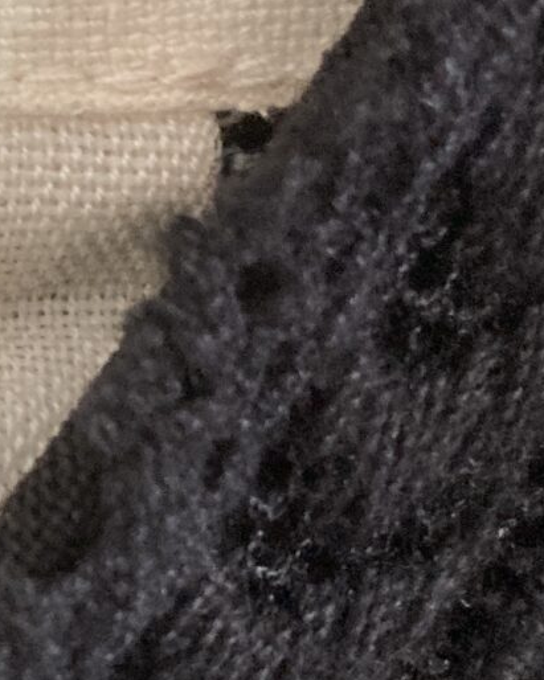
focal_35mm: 109
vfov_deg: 17.4
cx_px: -311
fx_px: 2194
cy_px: 82
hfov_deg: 13.2
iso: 320
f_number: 1.8
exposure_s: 1/45
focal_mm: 3.99
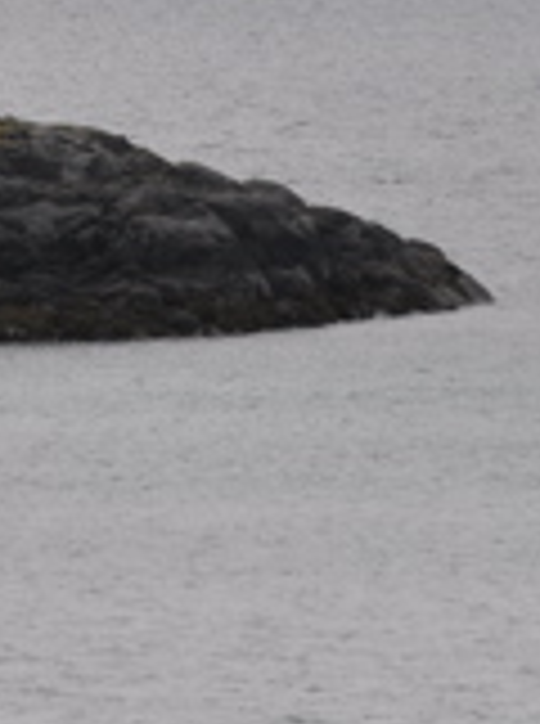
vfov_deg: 2.5
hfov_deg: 1.8
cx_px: -736
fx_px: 16769
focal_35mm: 803
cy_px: -128
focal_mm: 140
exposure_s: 1/2500
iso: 400
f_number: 7.1
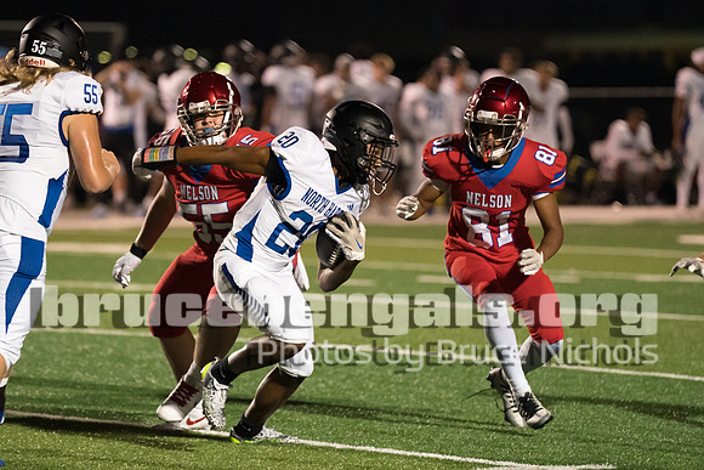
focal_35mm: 313
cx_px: 287
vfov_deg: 4.4
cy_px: 196
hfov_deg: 6.6
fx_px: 6118
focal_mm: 200
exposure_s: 1/1250
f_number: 2.8
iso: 8000
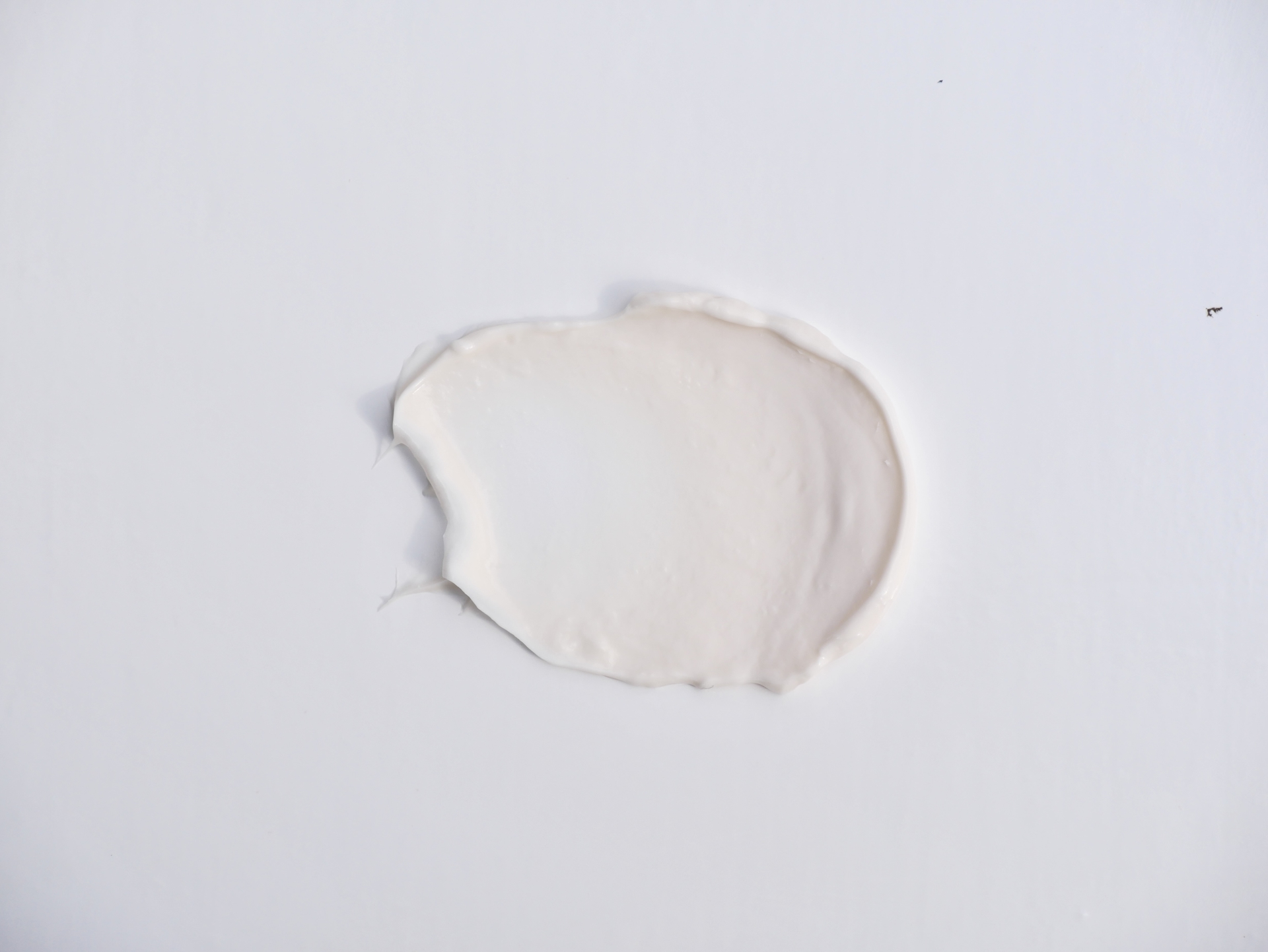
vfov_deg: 8.4
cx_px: 634
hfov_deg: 11.2
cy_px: 476
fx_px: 6450
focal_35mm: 176
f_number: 6.3
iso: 200
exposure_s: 1/640
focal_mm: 88
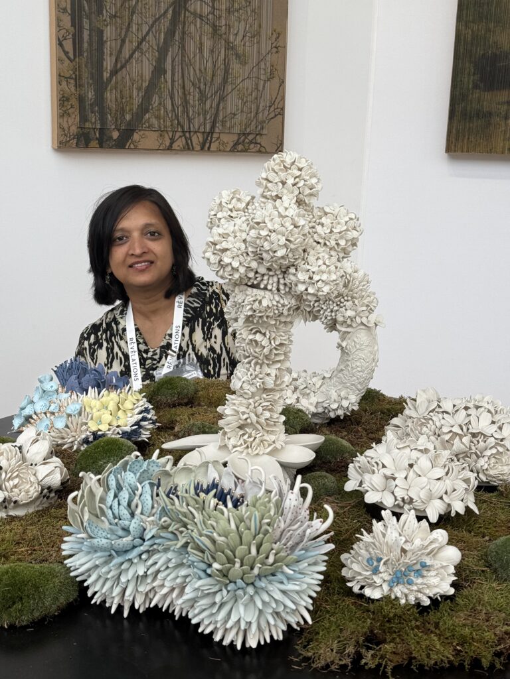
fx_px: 943
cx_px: 255
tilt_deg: -11.0
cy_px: 340
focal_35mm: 48
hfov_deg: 30.3
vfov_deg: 39.7
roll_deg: -0.9
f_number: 1.78
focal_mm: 6.76
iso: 64
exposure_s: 1/601
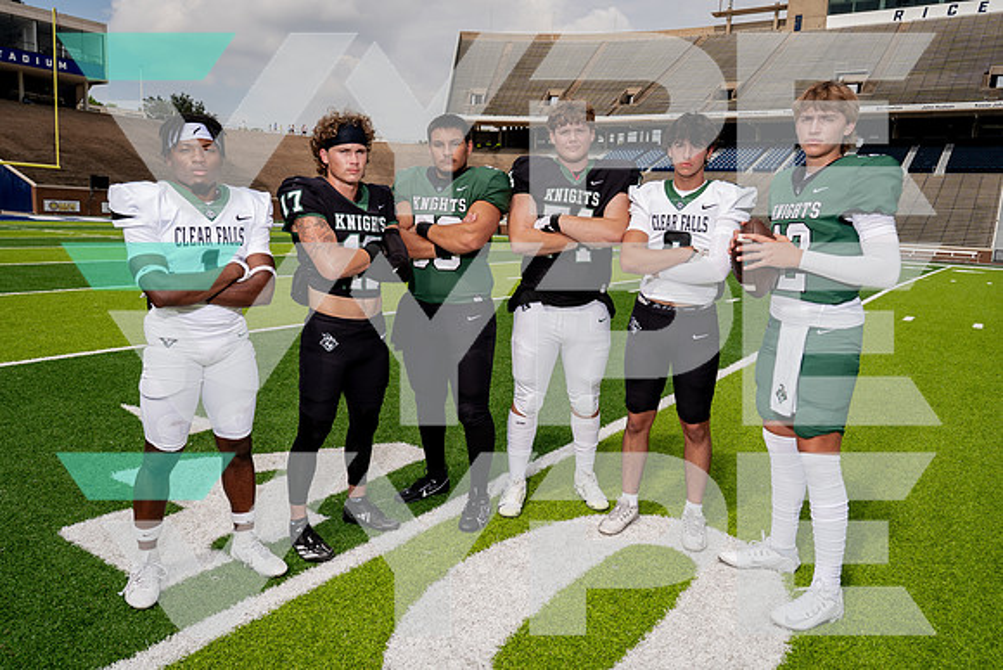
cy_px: 335
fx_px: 757
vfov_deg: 47.7
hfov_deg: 67.0
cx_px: 502
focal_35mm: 27
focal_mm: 26
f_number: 5.6
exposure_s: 1/800
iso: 100
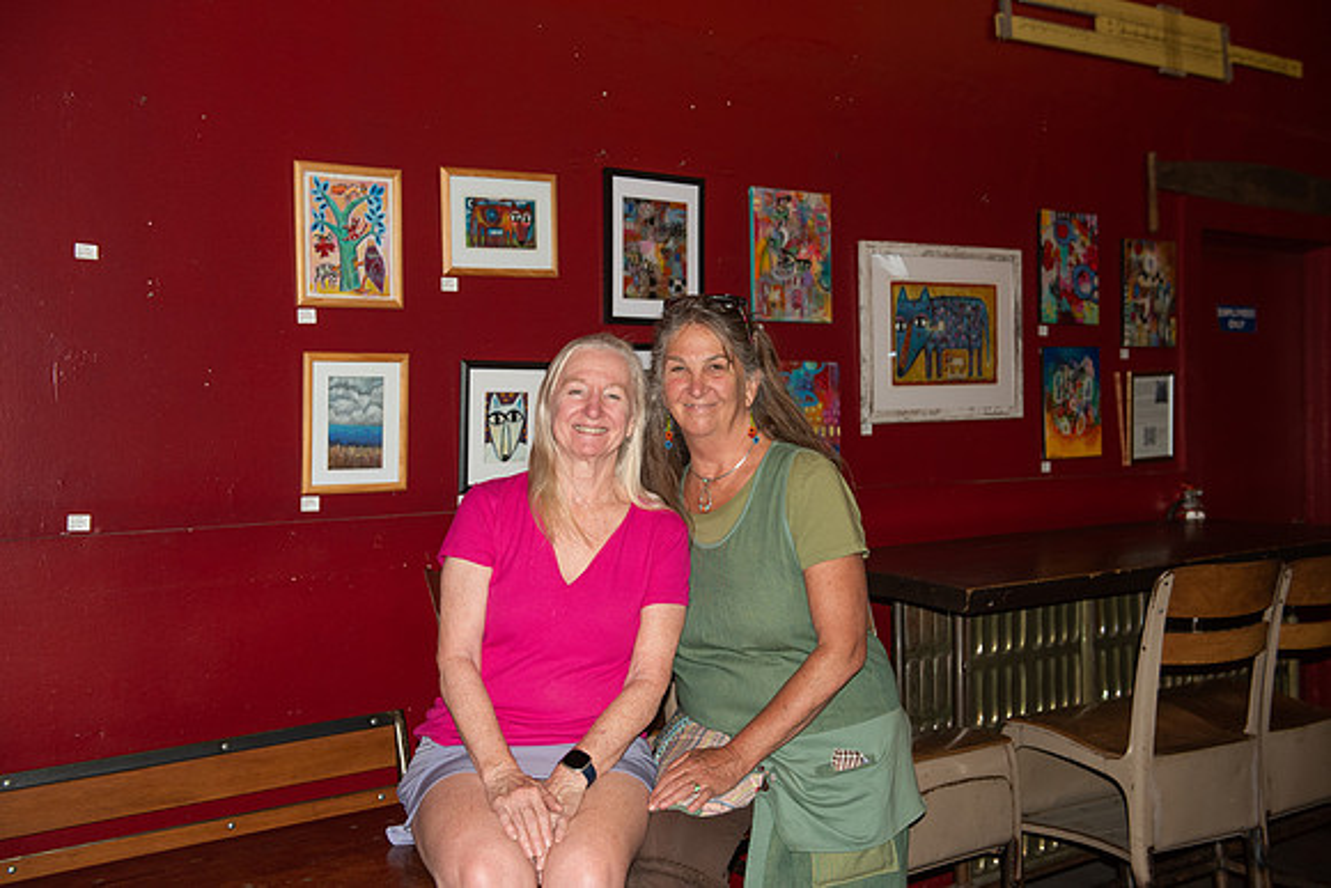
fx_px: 1405
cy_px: 444
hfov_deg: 50.7
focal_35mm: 38
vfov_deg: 35.1
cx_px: 666
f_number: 4
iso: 640
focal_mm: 38
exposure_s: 1/60
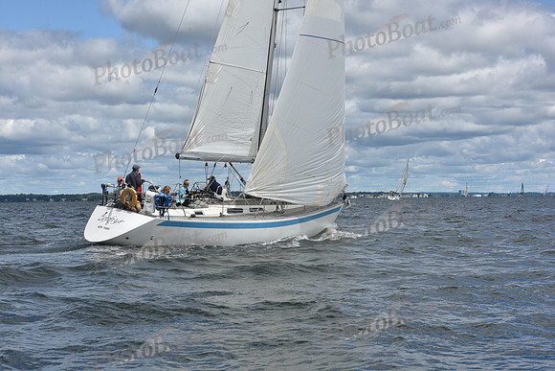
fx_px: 1156
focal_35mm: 75
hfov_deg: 27.0
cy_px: 186
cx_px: 278
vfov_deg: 18.2
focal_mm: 75
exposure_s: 1/800
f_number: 10
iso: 250
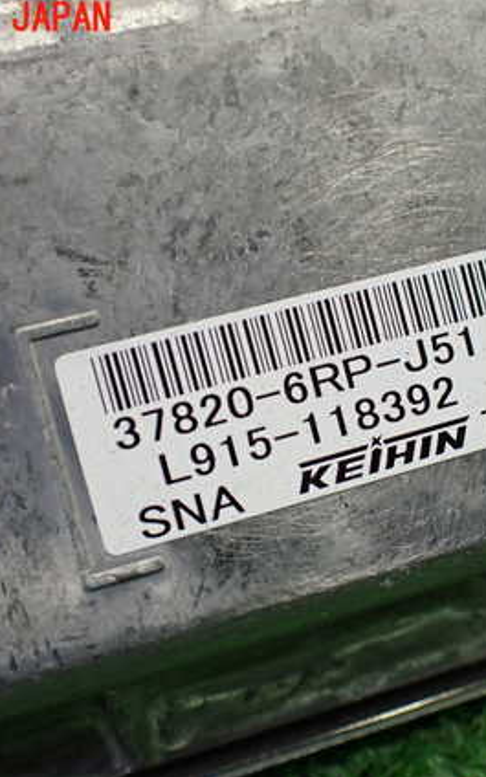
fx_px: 954
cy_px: 409
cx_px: 328
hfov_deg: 28.4
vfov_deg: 44.3
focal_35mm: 45
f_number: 2.3
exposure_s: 1/125
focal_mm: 5.4
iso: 400
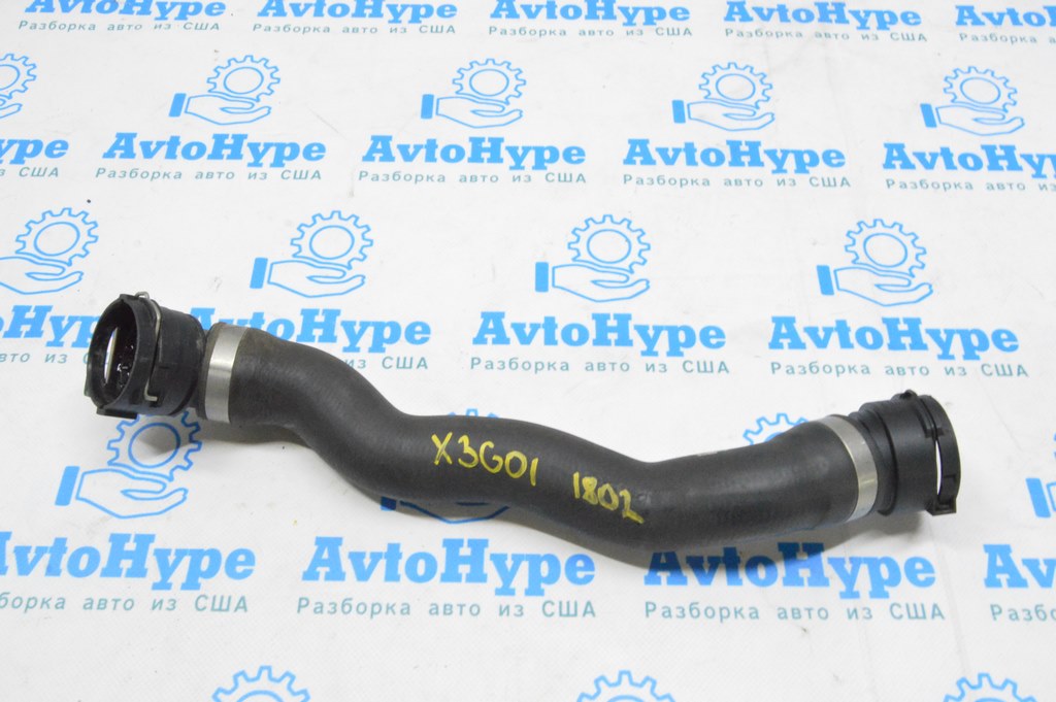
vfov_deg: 38.3
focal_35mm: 34
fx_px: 1011
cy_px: 351
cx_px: 528
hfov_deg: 55.1
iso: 6400
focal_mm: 23
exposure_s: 1/15
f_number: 20
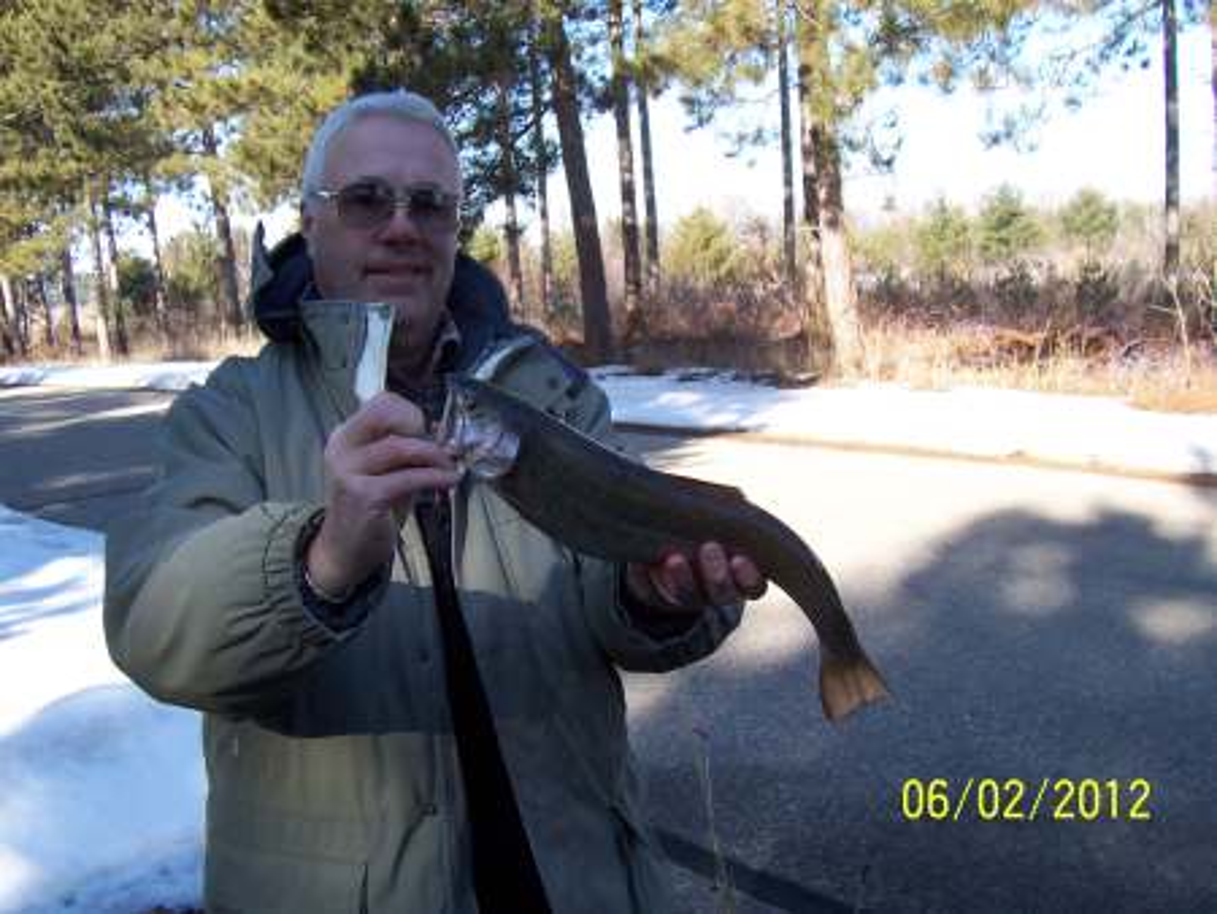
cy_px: 457
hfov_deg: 50.1
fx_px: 1302
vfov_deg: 38.7
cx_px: 608
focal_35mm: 37
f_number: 2.8
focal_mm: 5.6
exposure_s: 1/500
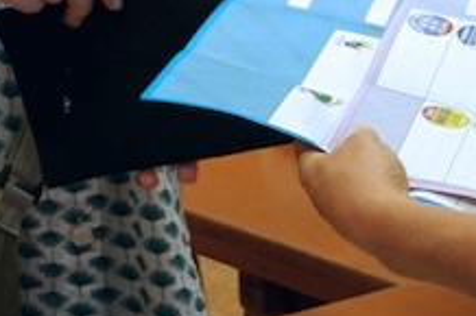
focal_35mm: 165
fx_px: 2180
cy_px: -37
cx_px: -135
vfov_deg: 8.2
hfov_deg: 12.1
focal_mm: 20
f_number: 4
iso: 640
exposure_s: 1/80
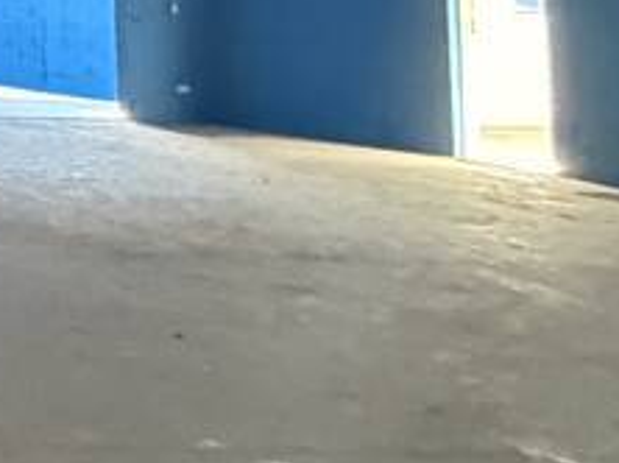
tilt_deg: +2.6
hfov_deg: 13.5
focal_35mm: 91
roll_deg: -0.6
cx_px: -979
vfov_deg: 15.3
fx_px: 1625
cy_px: -167
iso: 640
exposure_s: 1/60
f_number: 2.2
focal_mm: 2.22
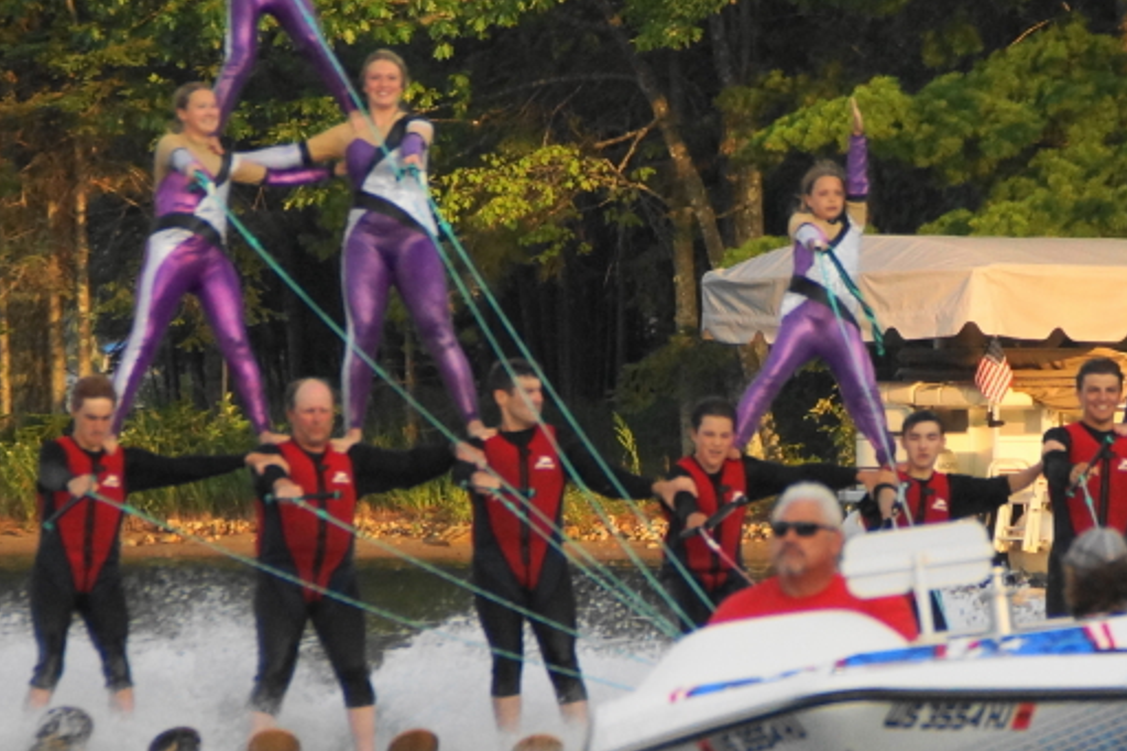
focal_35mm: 732
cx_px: 875
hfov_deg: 2.8
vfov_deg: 1.9
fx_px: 22907
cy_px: 330
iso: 640
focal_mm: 250
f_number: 6.3
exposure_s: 1/400
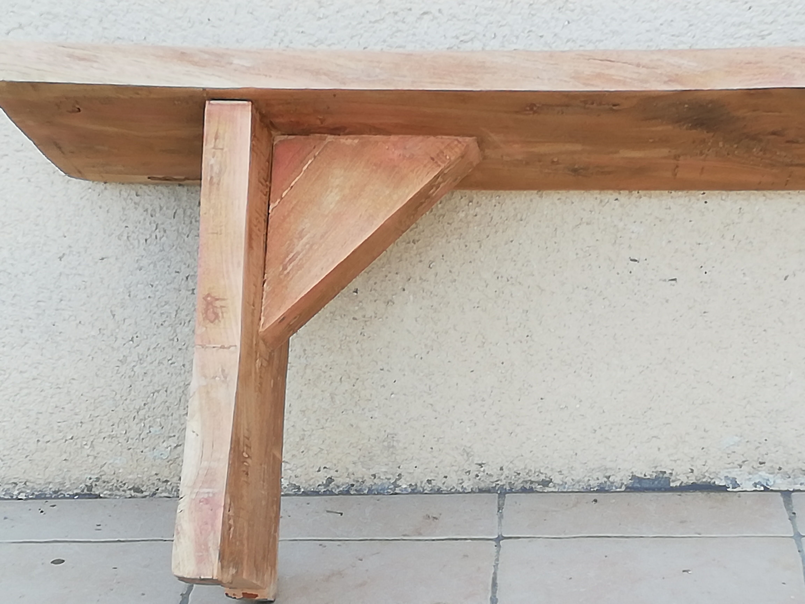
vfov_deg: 14.2
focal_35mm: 104
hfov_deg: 18.9
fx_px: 2419
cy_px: 302
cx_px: 402
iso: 50
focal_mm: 3.81
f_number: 2.2
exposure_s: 1/50
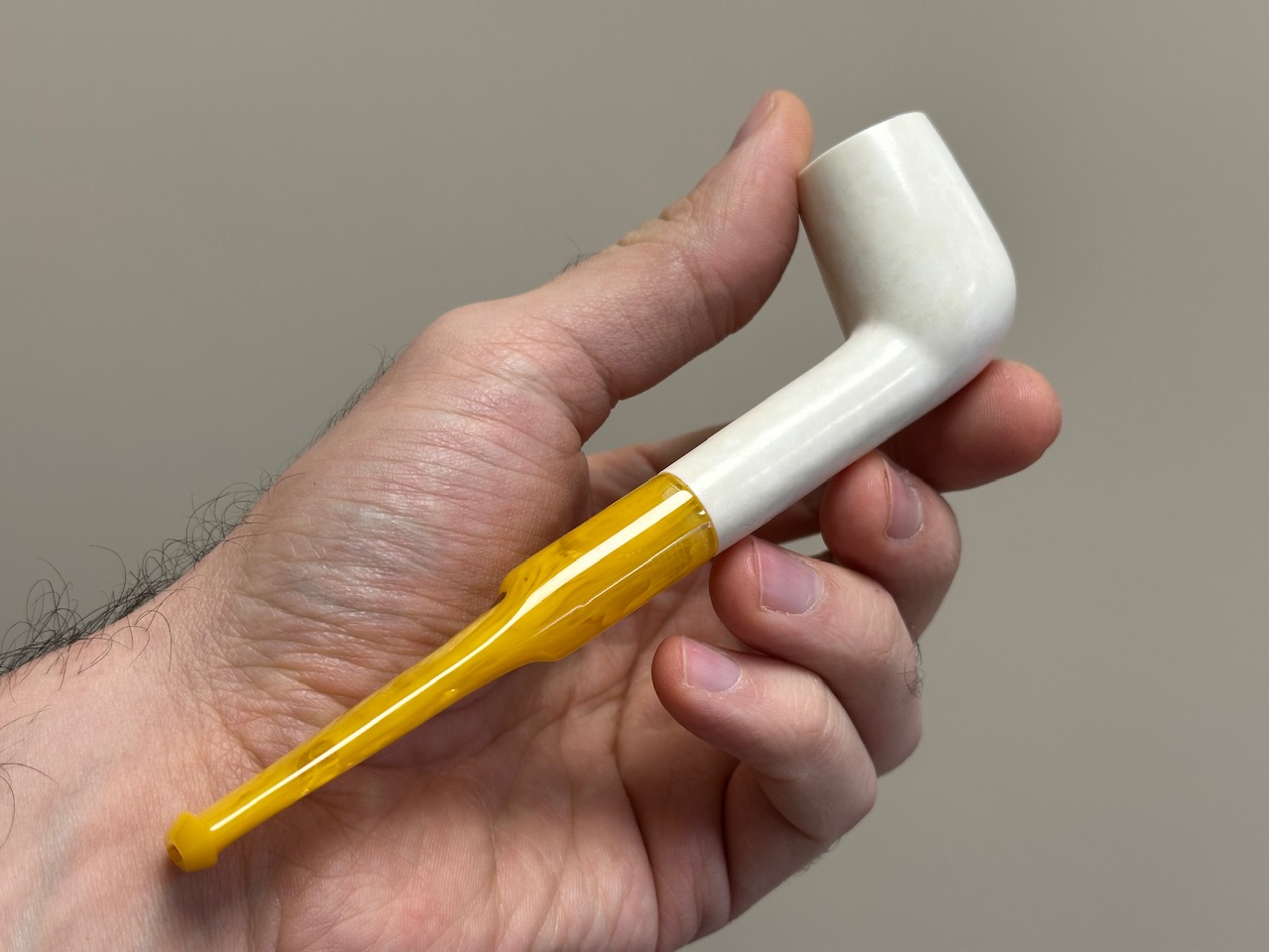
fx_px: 1760
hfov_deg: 39.7
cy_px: 476
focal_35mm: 48
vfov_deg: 30.3
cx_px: 634
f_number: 1.78
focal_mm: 6.86
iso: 64
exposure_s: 1/121
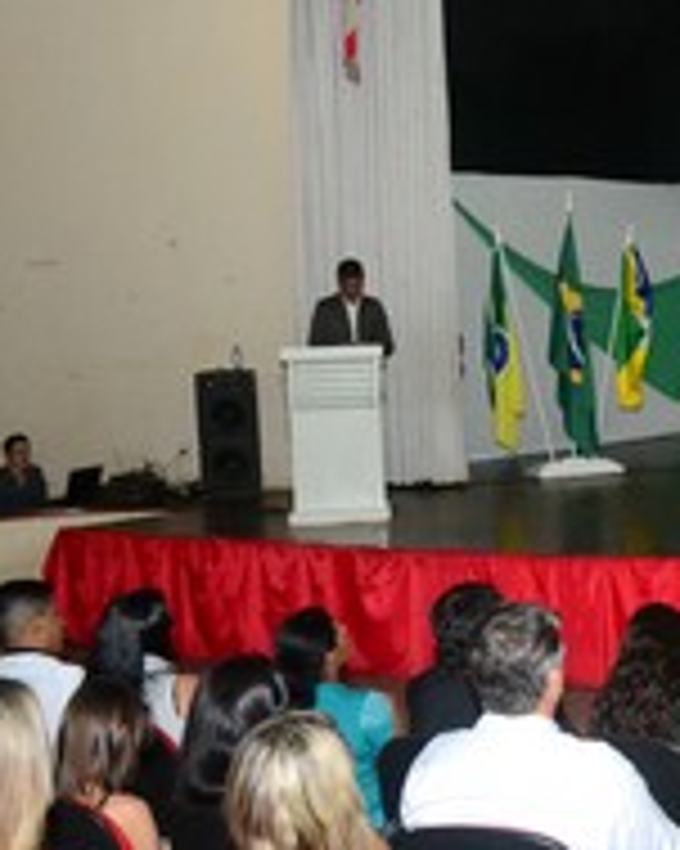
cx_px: 973
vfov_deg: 28.3
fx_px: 1687
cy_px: 387
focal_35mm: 67
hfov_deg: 20.1
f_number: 5.6
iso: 3200
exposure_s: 1/100
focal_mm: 20
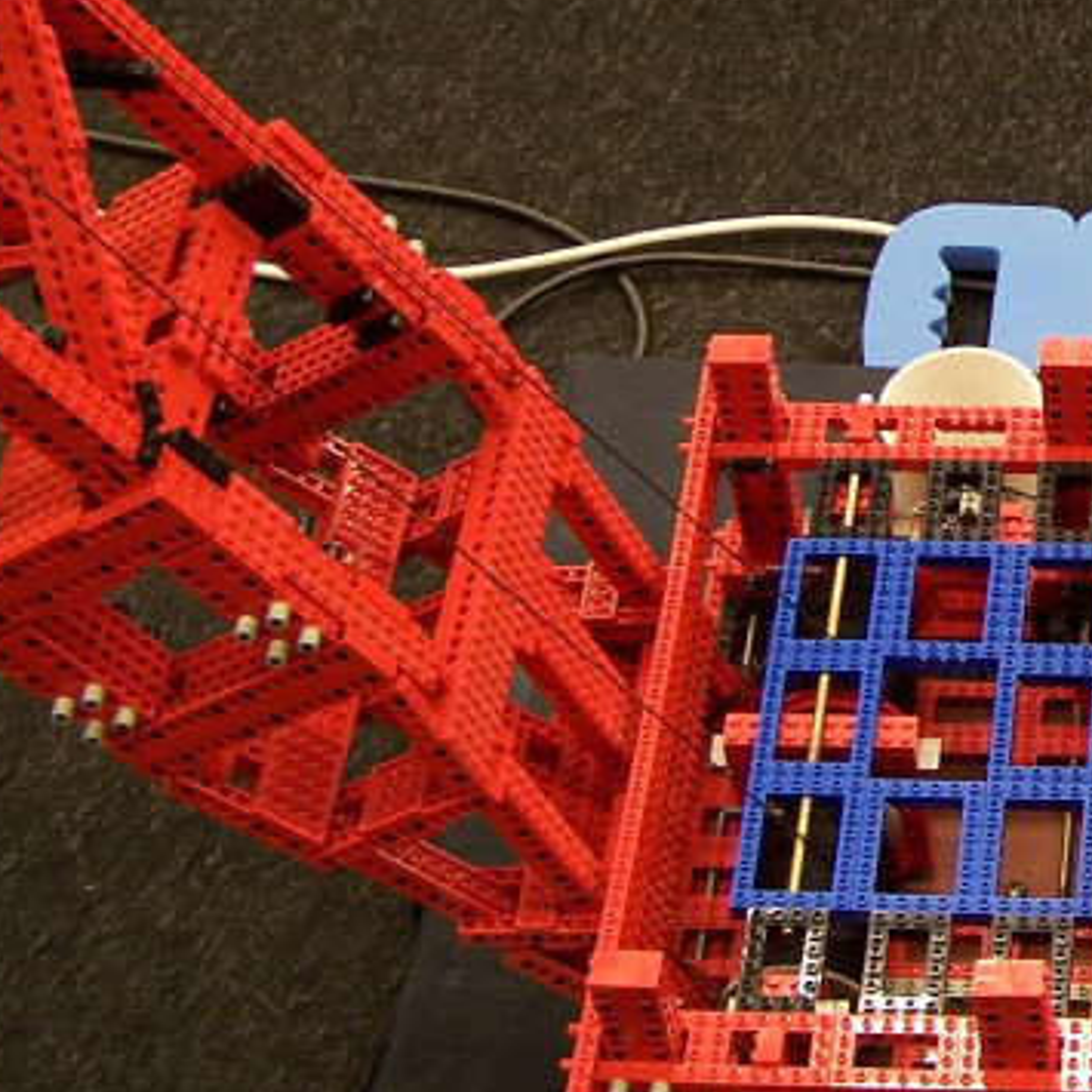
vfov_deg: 17.9
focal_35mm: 97
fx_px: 3462
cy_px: 394
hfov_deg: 16.9
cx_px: 1430
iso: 80
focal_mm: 6.3
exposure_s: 1/2
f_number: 2.8
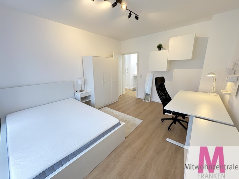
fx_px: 97
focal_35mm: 14
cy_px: 90
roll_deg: +0.5
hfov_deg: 102.1
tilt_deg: -13.2
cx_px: 120
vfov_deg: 85.7
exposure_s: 1/50
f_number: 2.2
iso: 200
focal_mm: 2.22
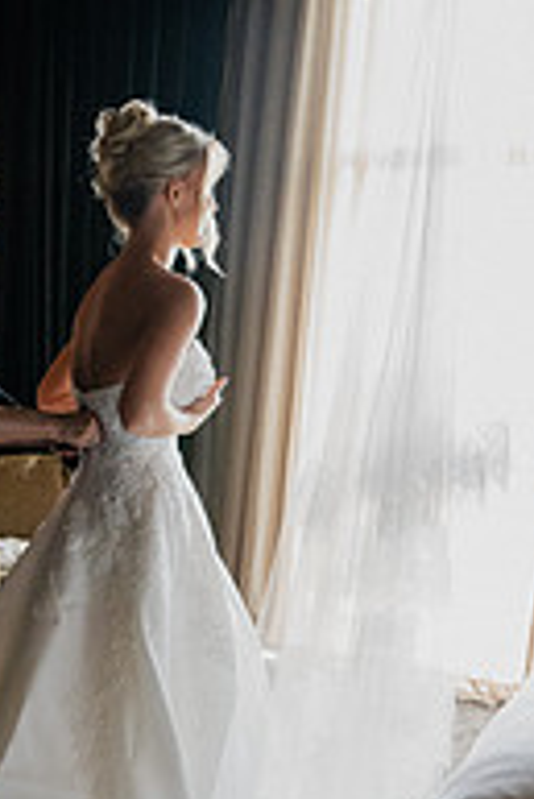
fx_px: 1244
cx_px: -4
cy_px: 629
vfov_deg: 34.6
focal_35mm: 56
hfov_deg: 23.2
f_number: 2.8
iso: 2800
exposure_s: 1/200
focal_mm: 24
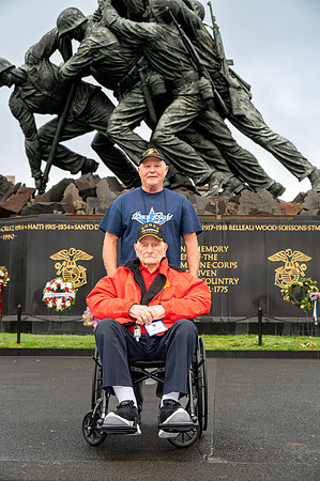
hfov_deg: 25.0
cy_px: 240
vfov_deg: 36.9
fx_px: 722
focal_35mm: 54
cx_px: 160
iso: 320
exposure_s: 1/100
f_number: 6.3
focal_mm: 54
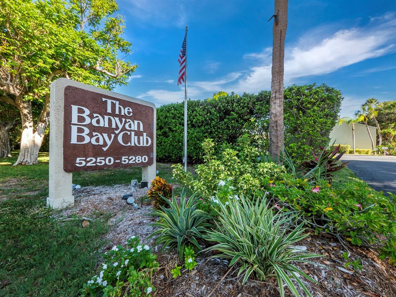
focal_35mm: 14
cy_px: 148
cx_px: 198
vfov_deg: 85.6
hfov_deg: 102.1
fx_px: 160
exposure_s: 1/60
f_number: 11
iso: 400
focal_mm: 7
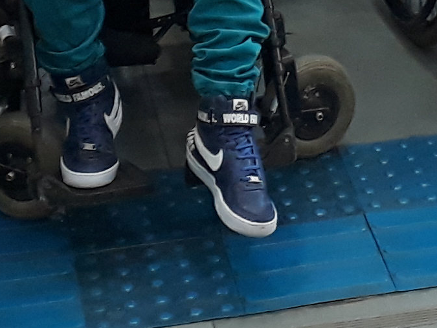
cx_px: 332
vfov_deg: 8.0
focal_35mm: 165
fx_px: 2084
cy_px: -578
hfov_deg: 11.9
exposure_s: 1/30
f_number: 1.9
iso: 160
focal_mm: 3.6
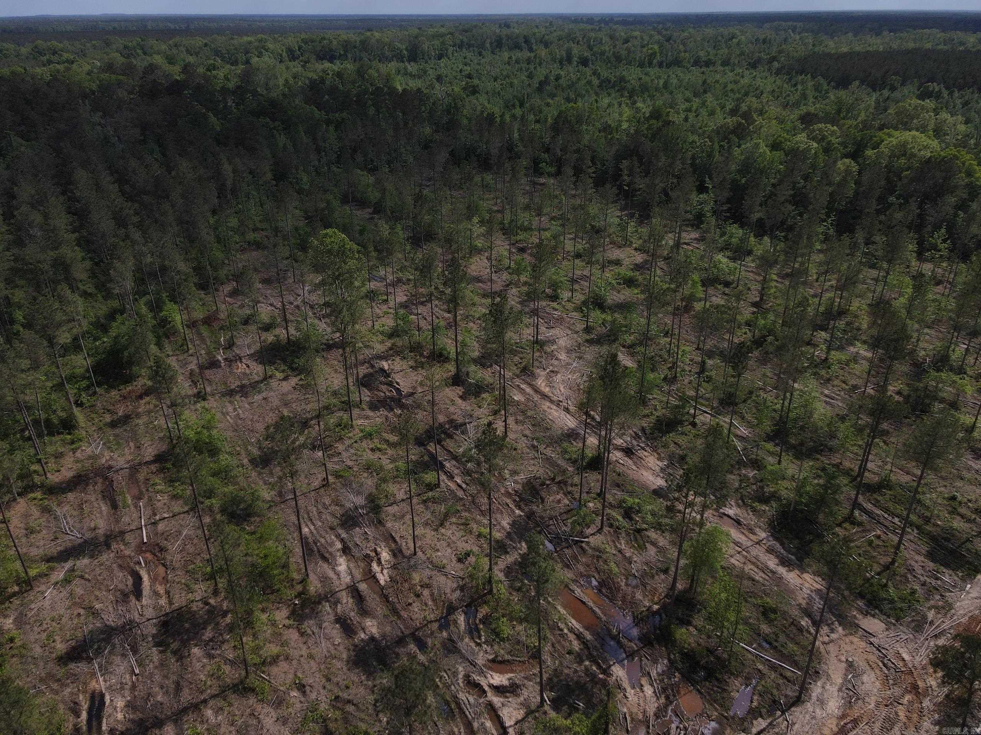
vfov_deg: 56.8
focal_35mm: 24
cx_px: 490
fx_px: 680
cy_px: 368
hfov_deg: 71.6
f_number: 2.8
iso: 100
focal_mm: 4.5
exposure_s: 1/100
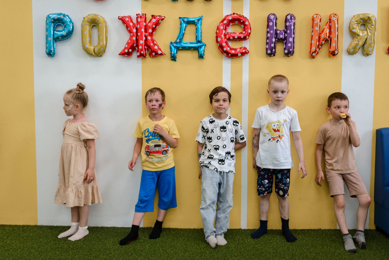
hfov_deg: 52.5
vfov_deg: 36.5
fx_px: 394
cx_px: 189
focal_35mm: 36
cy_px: 126
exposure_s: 1/200
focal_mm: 35
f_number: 2
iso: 100
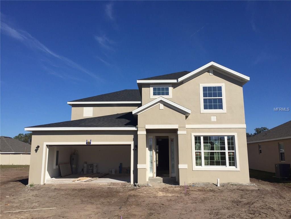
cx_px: 146
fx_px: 244
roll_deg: +0.1
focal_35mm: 29
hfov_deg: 61.7
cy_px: 110
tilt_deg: +11.0
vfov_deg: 48.2
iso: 32
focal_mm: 4.15
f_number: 2.2
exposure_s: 1/4950
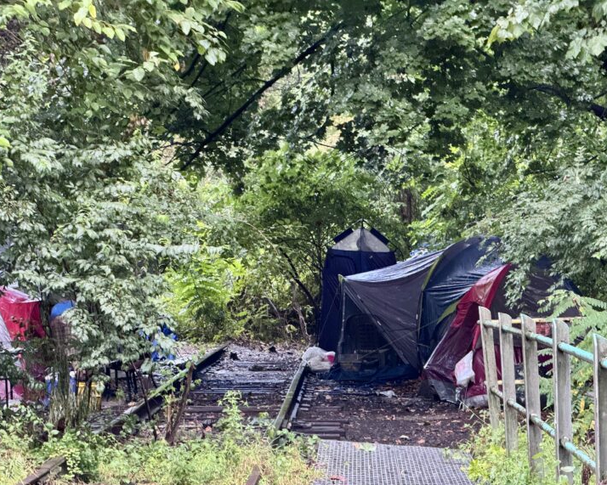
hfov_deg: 15.3
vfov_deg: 12.2
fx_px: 2263
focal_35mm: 126
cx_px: 301
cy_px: 244
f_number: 2.8
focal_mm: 15.66
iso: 800
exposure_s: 1/56
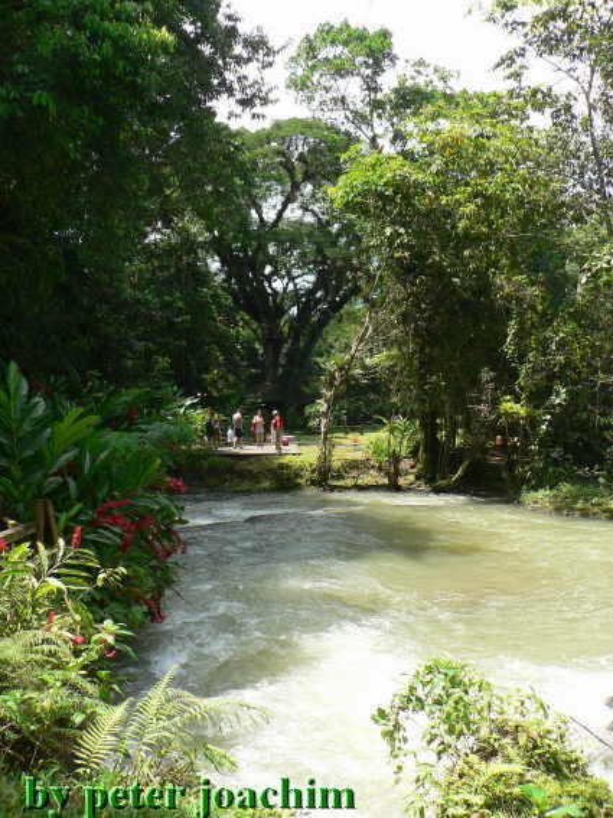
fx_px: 827
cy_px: 409
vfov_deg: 52.6
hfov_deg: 40.7
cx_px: 306
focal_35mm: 35
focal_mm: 6
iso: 64
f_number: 4
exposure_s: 1/160
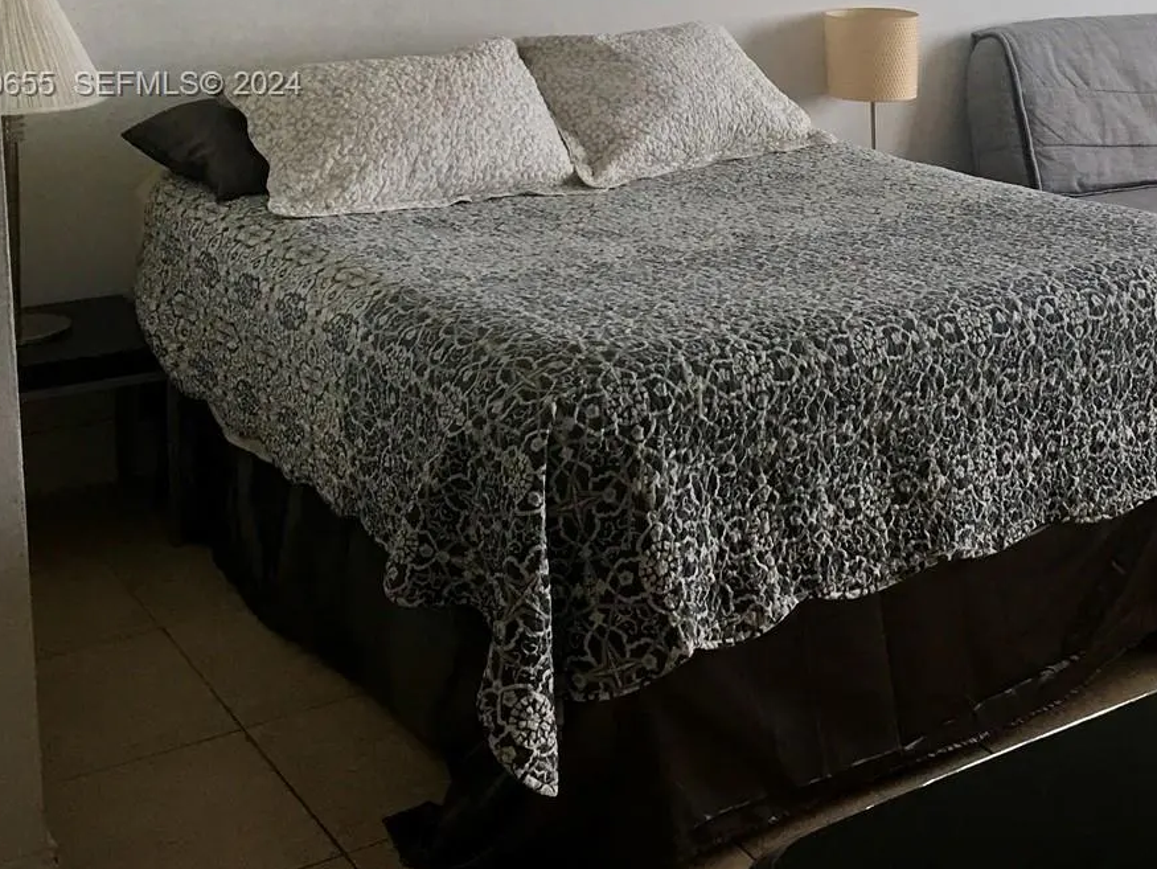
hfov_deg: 34.9
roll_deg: -0.2
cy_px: 86
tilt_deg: -7.7
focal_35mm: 53
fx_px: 1772
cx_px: 948
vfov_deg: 26.6
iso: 32
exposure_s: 1/30
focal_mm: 4.15
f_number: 2.2
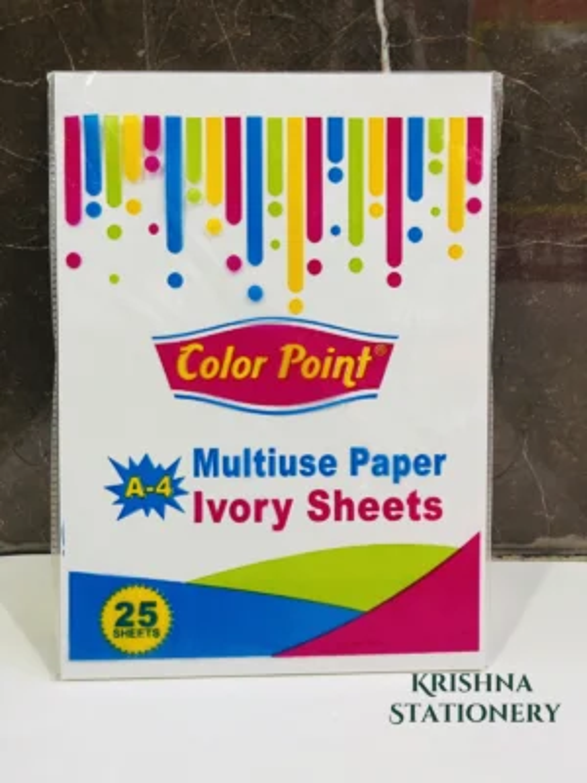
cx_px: 294
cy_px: 392
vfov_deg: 67.3
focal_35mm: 26
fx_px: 588
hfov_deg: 53.1
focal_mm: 5.1
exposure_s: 1/50
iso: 160
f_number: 1.6
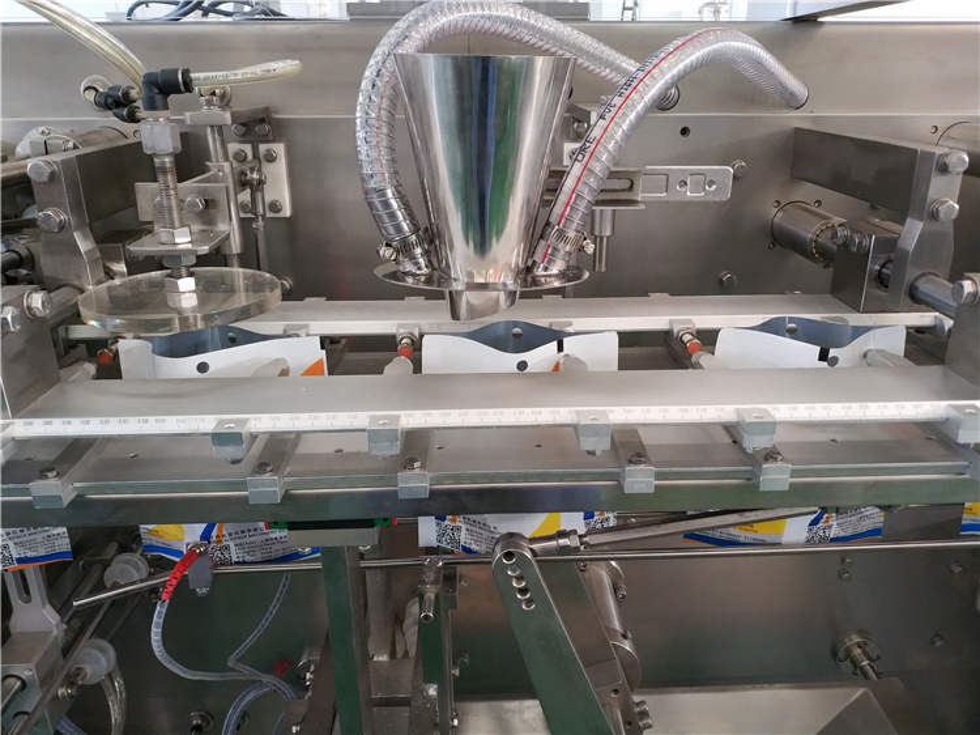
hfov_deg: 56.8
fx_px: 906
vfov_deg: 44.1
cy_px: 368
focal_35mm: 32
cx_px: 490
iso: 361
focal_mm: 4.5
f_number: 2
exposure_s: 1/25
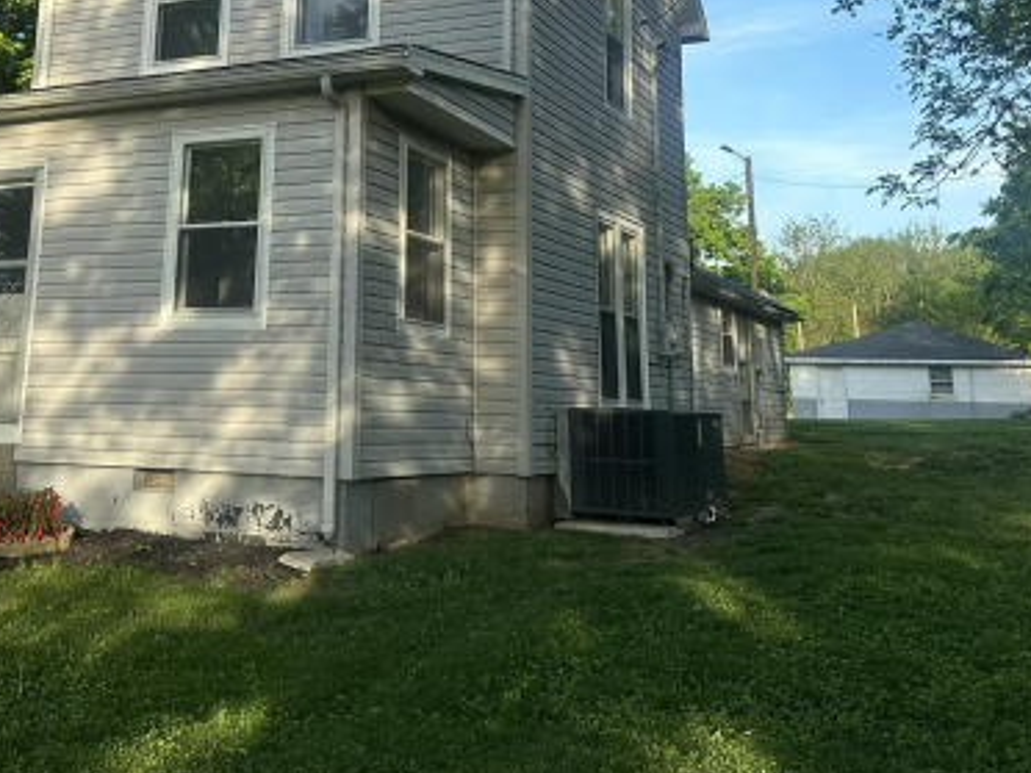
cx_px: 348
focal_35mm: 43
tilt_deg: +13.3
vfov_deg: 32.2
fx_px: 1281
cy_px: 105
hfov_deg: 43.3
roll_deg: -2.6
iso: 80
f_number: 1.78
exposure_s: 1/1339
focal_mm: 6.86
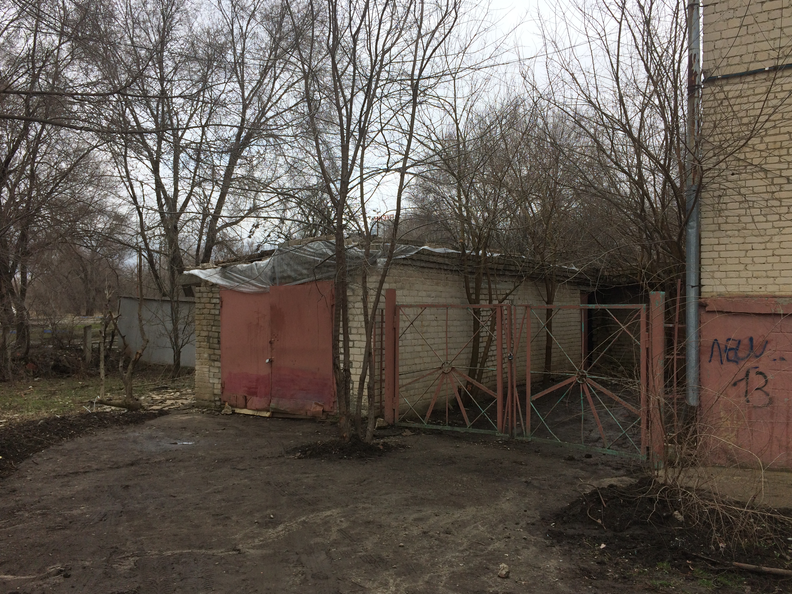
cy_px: 298
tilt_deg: -1.6
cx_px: 384
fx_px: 686
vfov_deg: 46.8
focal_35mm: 30
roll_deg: +0.7
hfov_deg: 60.0
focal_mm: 4.15
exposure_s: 1/684
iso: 32
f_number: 2.2
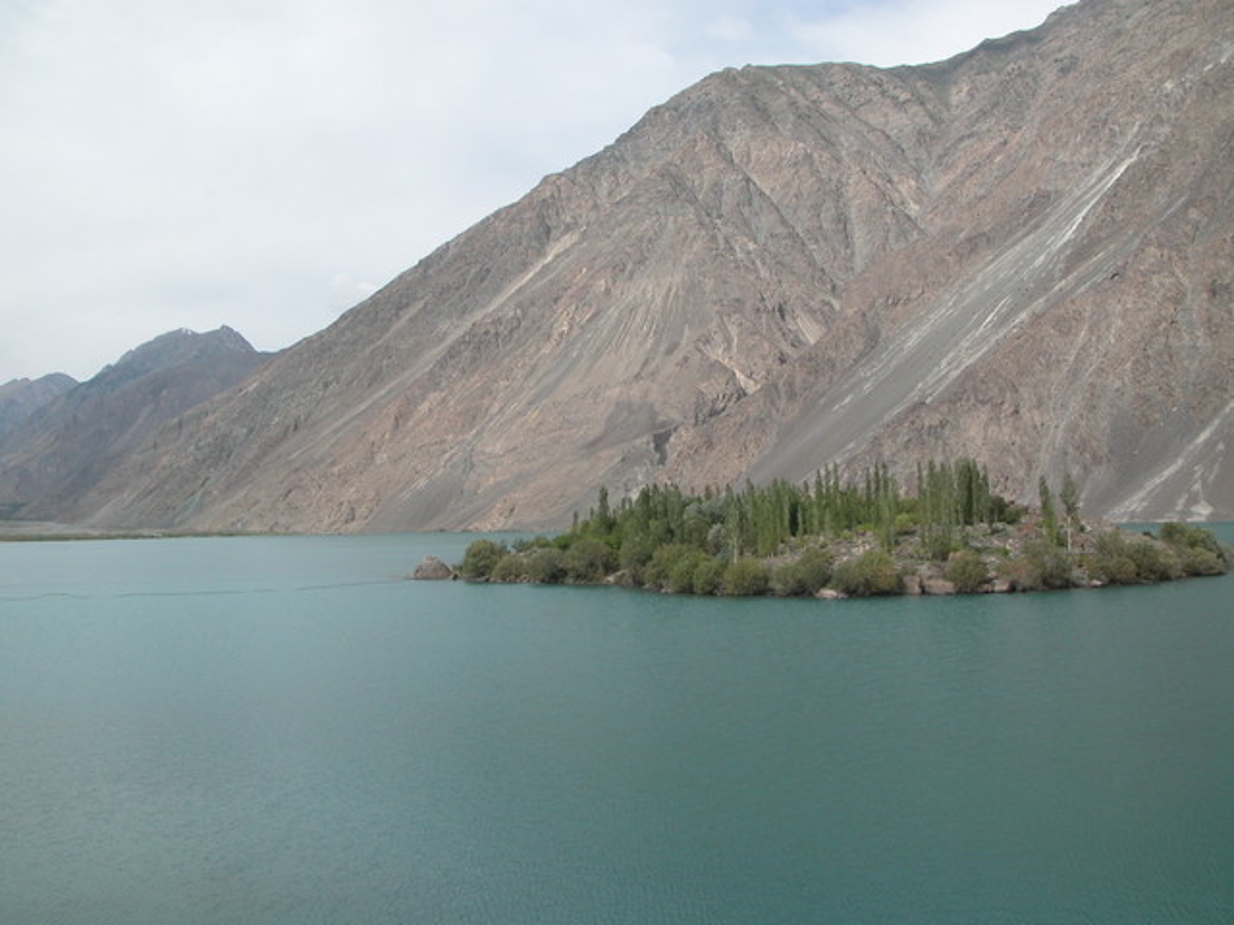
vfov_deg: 40.7
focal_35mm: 35
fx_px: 1248
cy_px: 462
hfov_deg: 52.6
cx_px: 617
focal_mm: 8.9
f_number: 7.1
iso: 100
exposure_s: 1/298
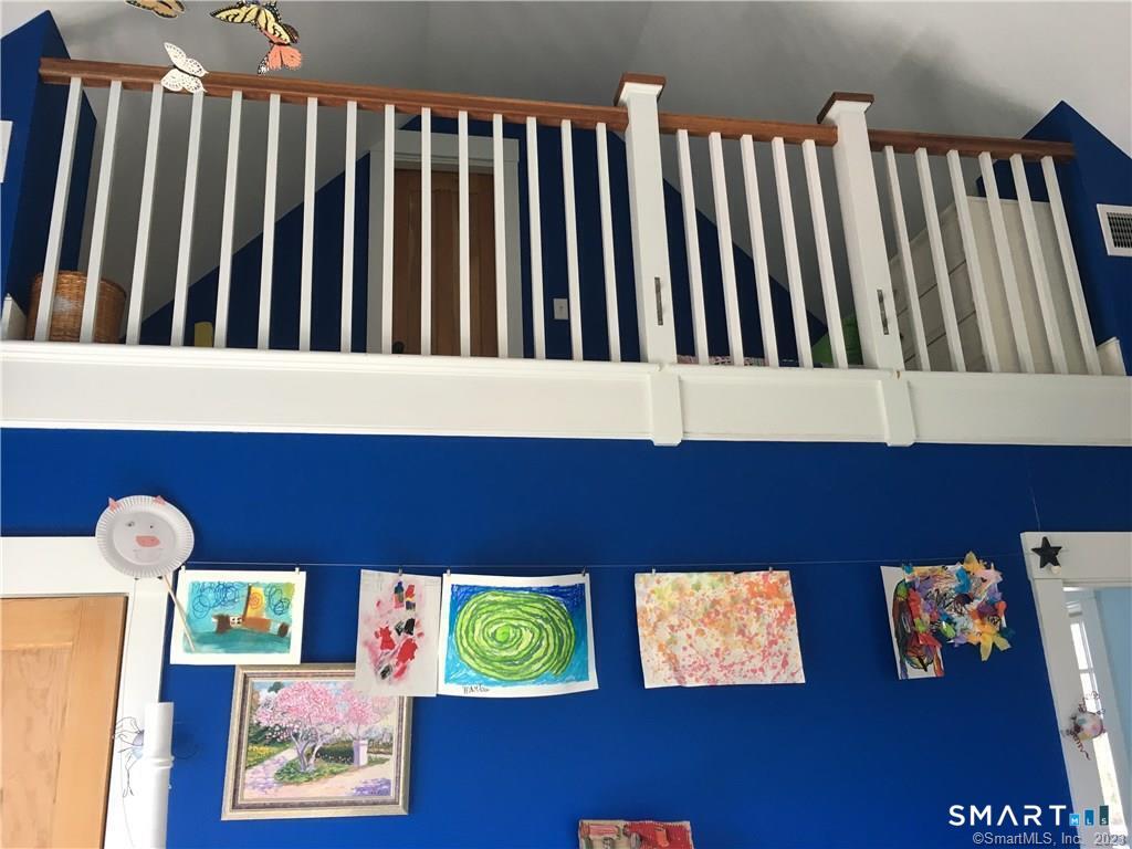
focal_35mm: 29
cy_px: 424
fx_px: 948
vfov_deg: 48.2
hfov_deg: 61.7
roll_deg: +2.8
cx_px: 566
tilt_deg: +18.8
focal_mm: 4.15
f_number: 2.2
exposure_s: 1/30
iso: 32
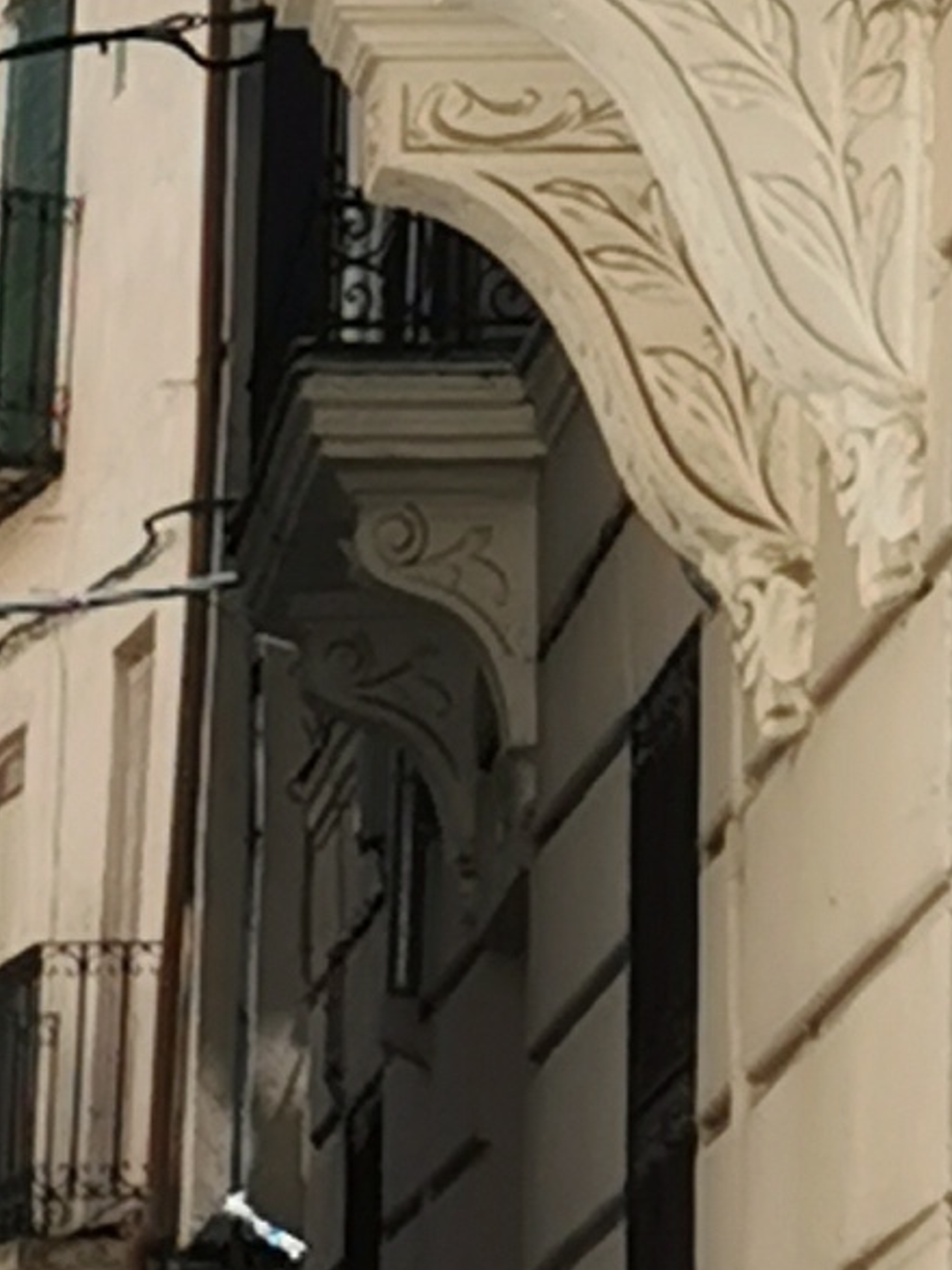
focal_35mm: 255
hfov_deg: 5.8
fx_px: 9354
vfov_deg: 7.2
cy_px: -1975
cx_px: 1549
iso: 50
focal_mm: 5.56
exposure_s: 1/2959
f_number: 1.6
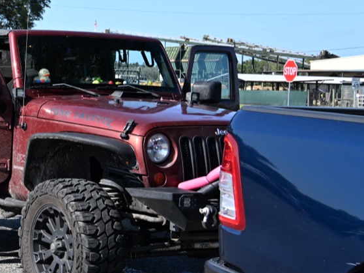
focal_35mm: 77
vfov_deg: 19.1
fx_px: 810
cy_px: 108
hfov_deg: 22.5
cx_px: -114
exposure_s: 1/400
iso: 200
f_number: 7.1
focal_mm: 28
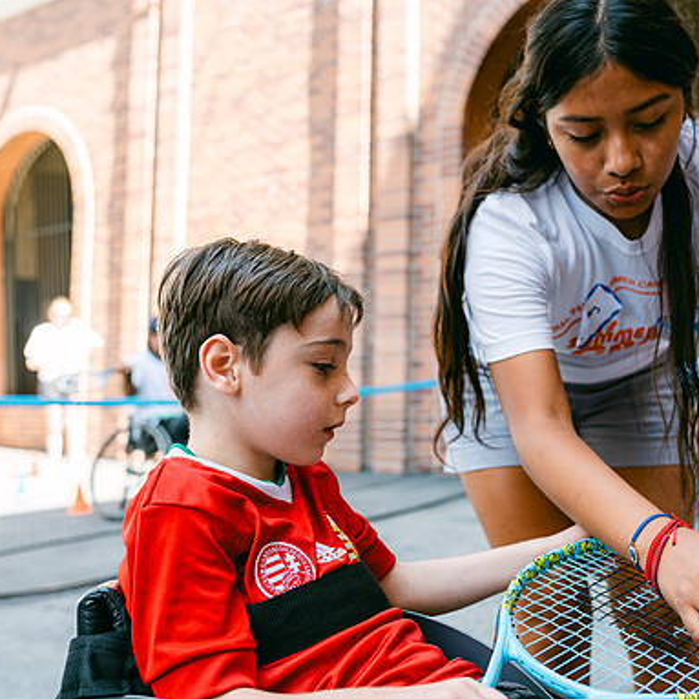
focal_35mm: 45
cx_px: 389
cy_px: 349
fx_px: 1028
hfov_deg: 37.5
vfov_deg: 37.6
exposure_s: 1/125
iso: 125
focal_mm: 35
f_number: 4
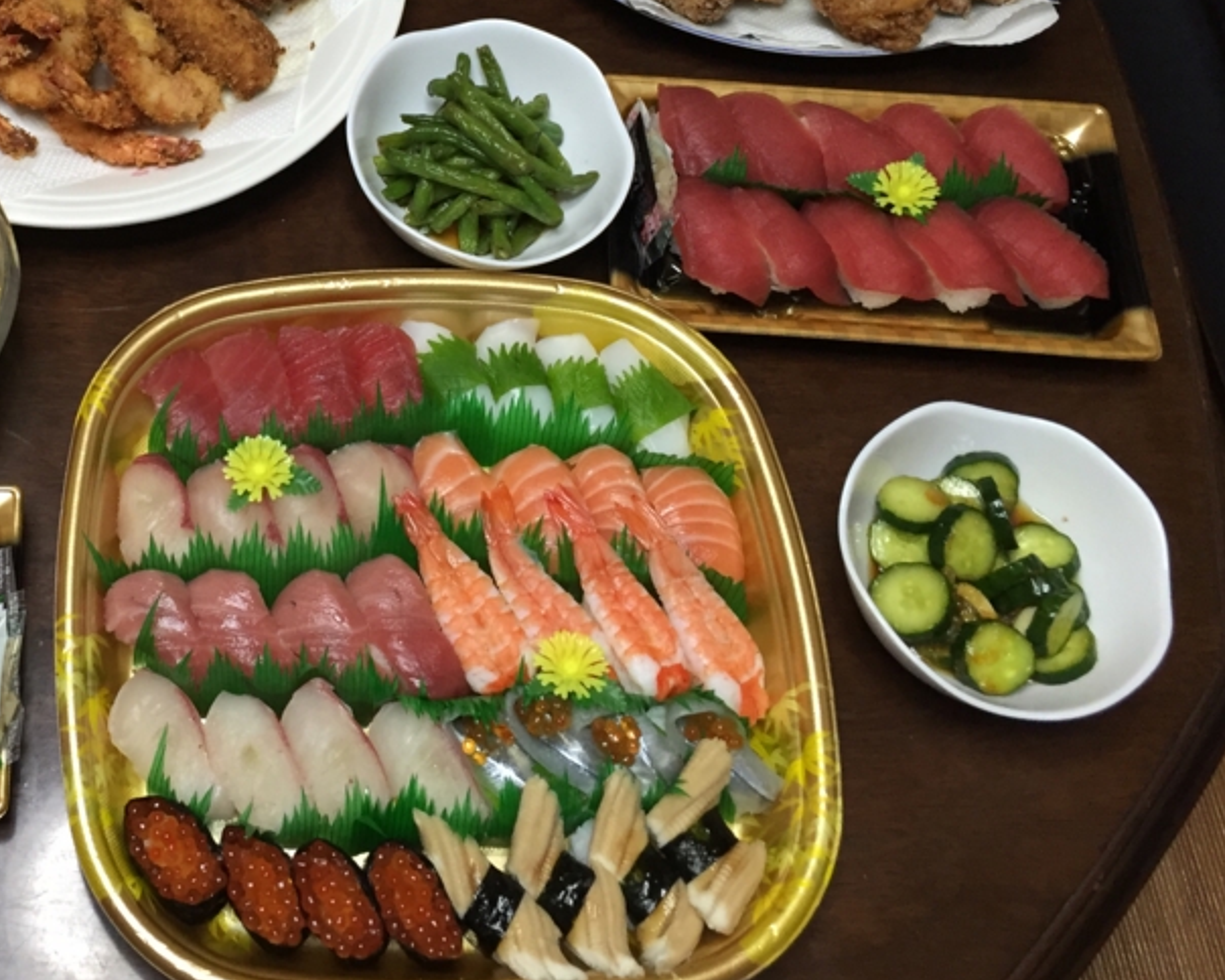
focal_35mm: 48
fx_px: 1740
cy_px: 237
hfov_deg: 37.2
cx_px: 223
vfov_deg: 30.9
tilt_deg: -61.4
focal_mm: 4.15
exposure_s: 1/30
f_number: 2.2
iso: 100
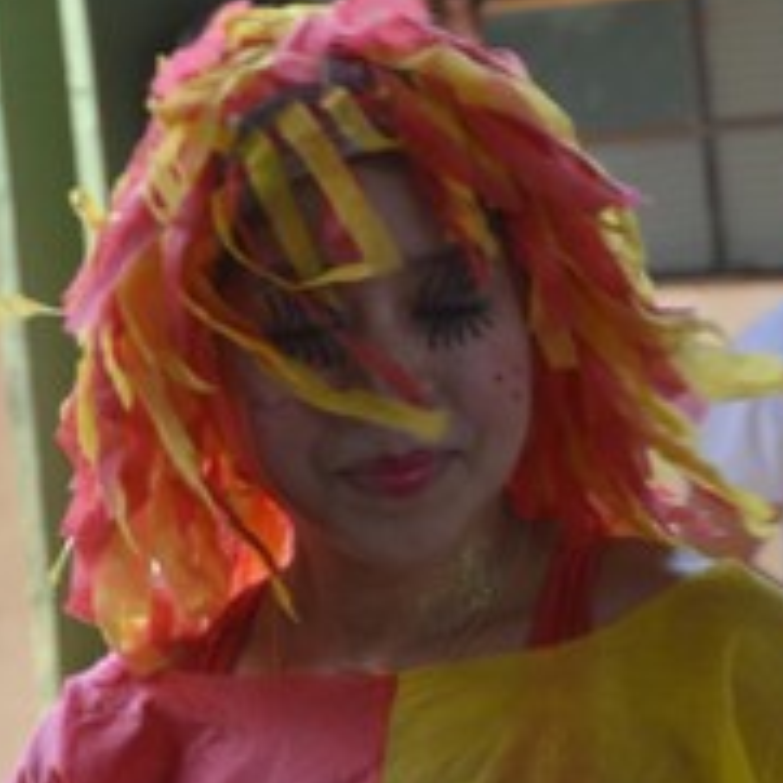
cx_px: 320
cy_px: 731
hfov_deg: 6.5
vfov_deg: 6.5
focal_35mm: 270
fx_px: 6911
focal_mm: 85
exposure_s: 1/250
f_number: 5.6
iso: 400
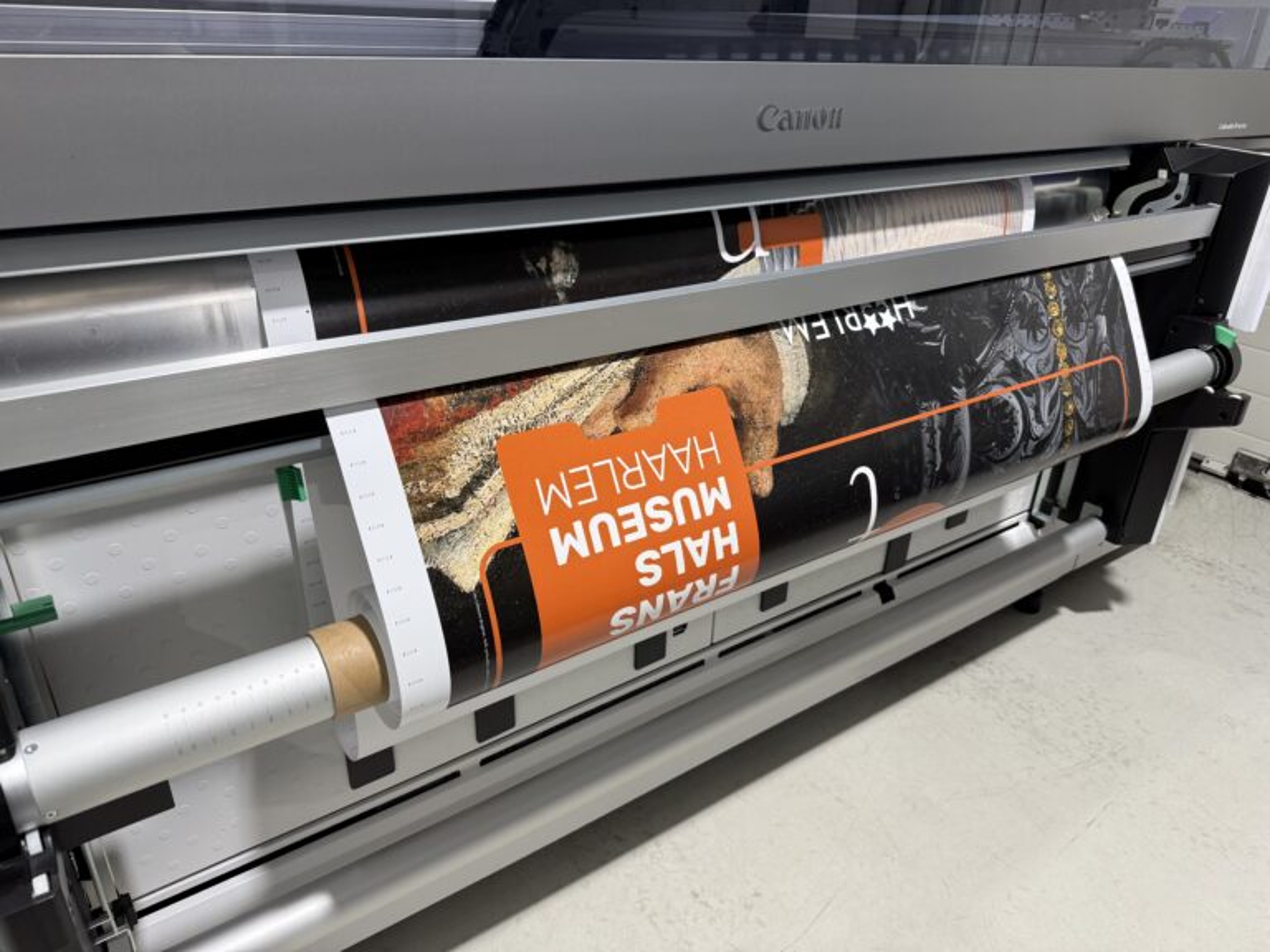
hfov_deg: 71.6
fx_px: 881
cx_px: 635
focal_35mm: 24
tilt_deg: -26.8
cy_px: 476
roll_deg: -1.2
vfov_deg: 56.8
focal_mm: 6.76
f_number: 1.78
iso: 160
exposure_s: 1/121
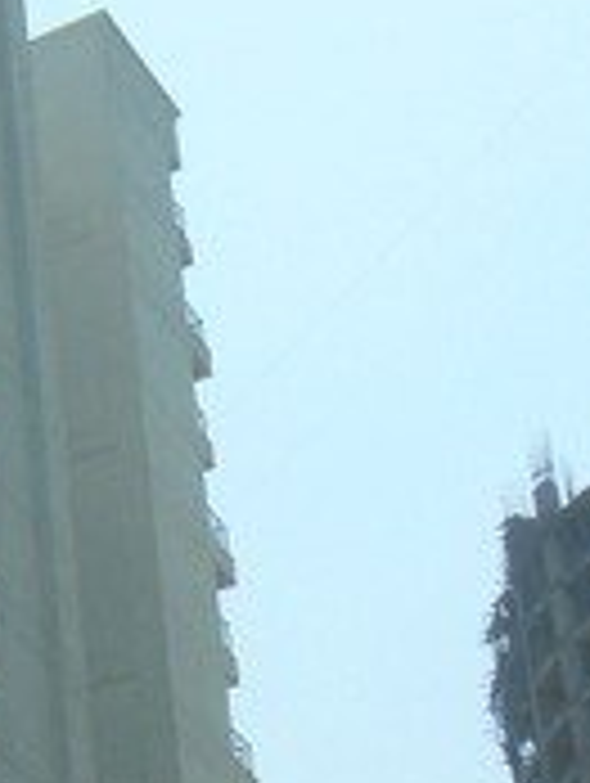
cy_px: 936
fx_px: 2811
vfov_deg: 15.3
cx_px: -712
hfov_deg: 10.6
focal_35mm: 124
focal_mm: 4.9
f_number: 8.9
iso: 100
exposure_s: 1/250
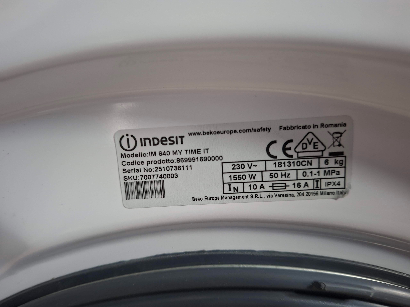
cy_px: 154
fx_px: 272
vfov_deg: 58.9
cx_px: 205
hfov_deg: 73.9
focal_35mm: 23
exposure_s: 1/25
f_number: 1.8
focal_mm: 5.54
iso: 500
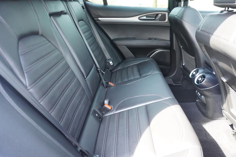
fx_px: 157
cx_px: 118
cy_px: 78
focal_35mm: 24
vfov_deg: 53.2
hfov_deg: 73.7
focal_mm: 16
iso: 2000
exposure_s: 1/160
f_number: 3.5
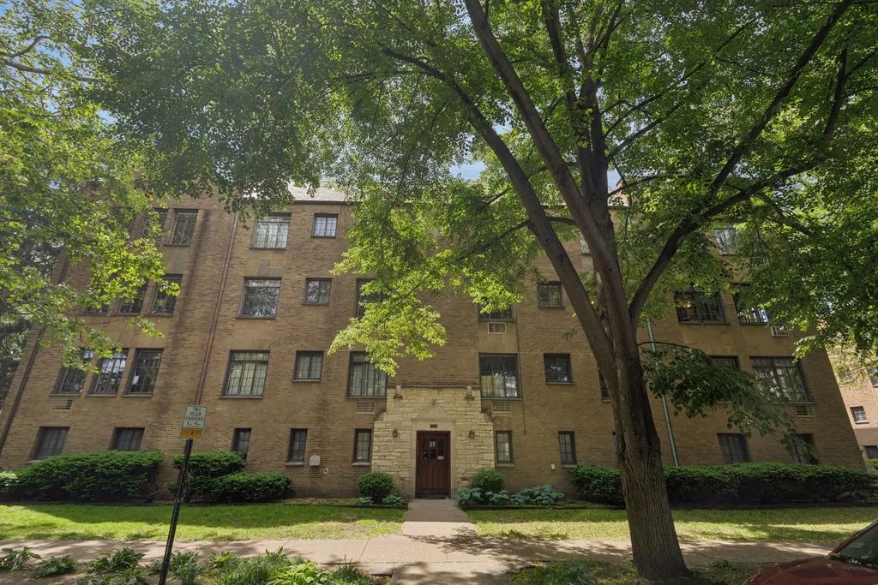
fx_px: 390
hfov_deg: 96.7
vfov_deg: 73.8
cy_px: 292
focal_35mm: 16
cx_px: 439
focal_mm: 16
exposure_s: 1/200
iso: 200
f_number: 11
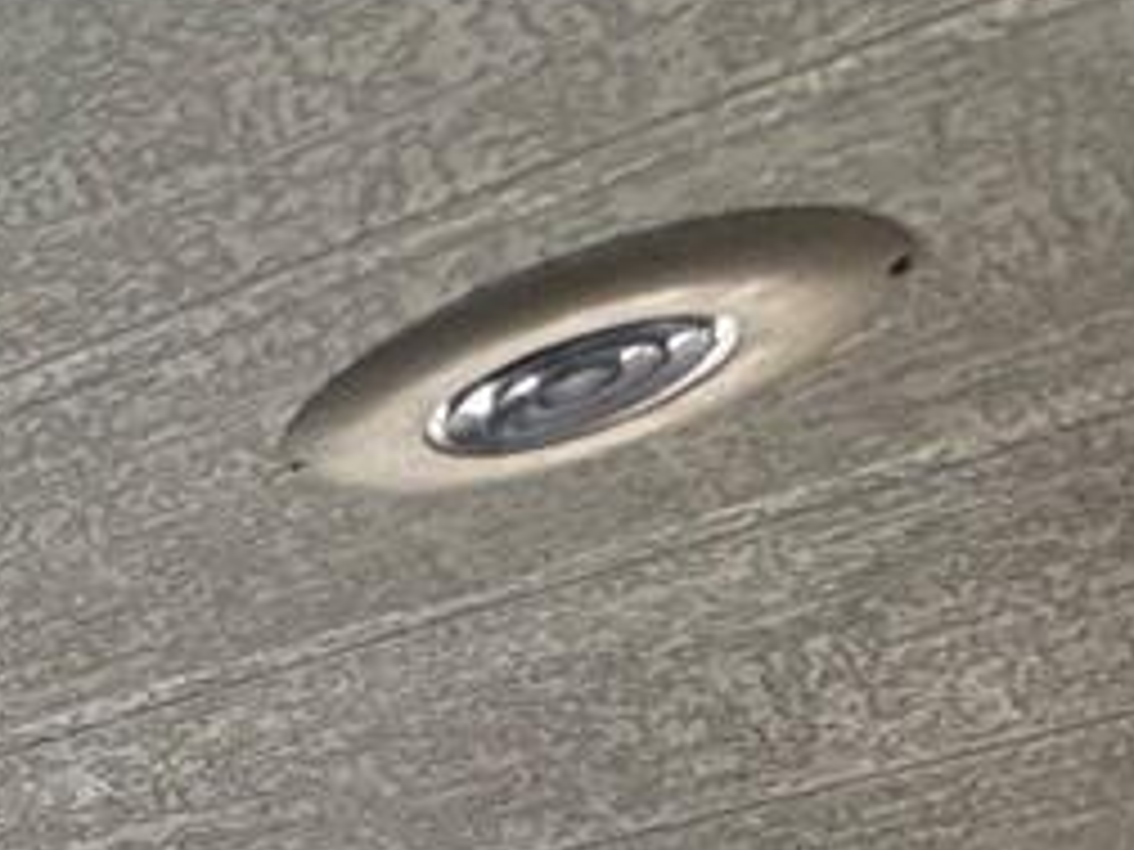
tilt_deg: -7.0
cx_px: -2120
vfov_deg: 11.2
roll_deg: -0.1
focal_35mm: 89
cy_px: 2487
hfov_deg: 12.1
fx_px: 2916
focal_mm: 2.22
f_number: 2.2
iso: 125
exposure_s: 1/120
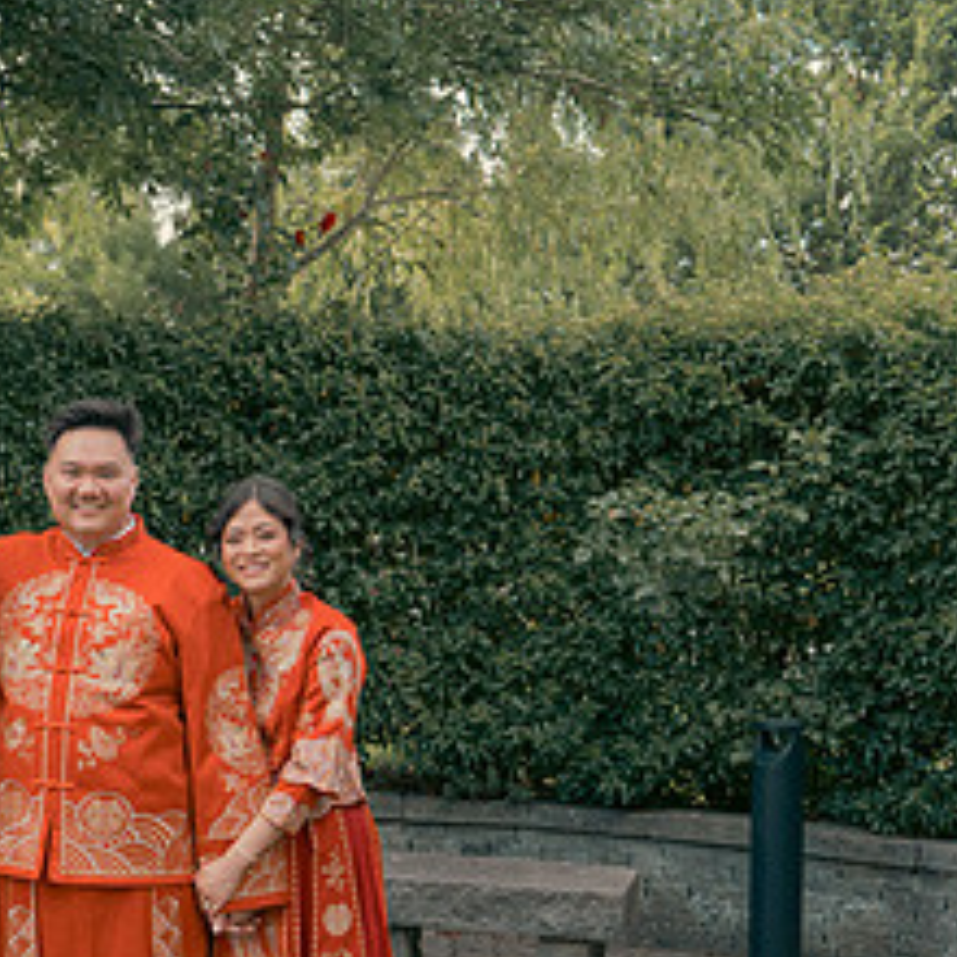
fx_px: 2315
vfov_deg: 23.3
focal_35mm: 74
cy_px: 572
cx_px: 87
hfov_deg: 22.8
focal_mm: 33
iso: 500
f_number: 5.6
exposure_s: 1/160
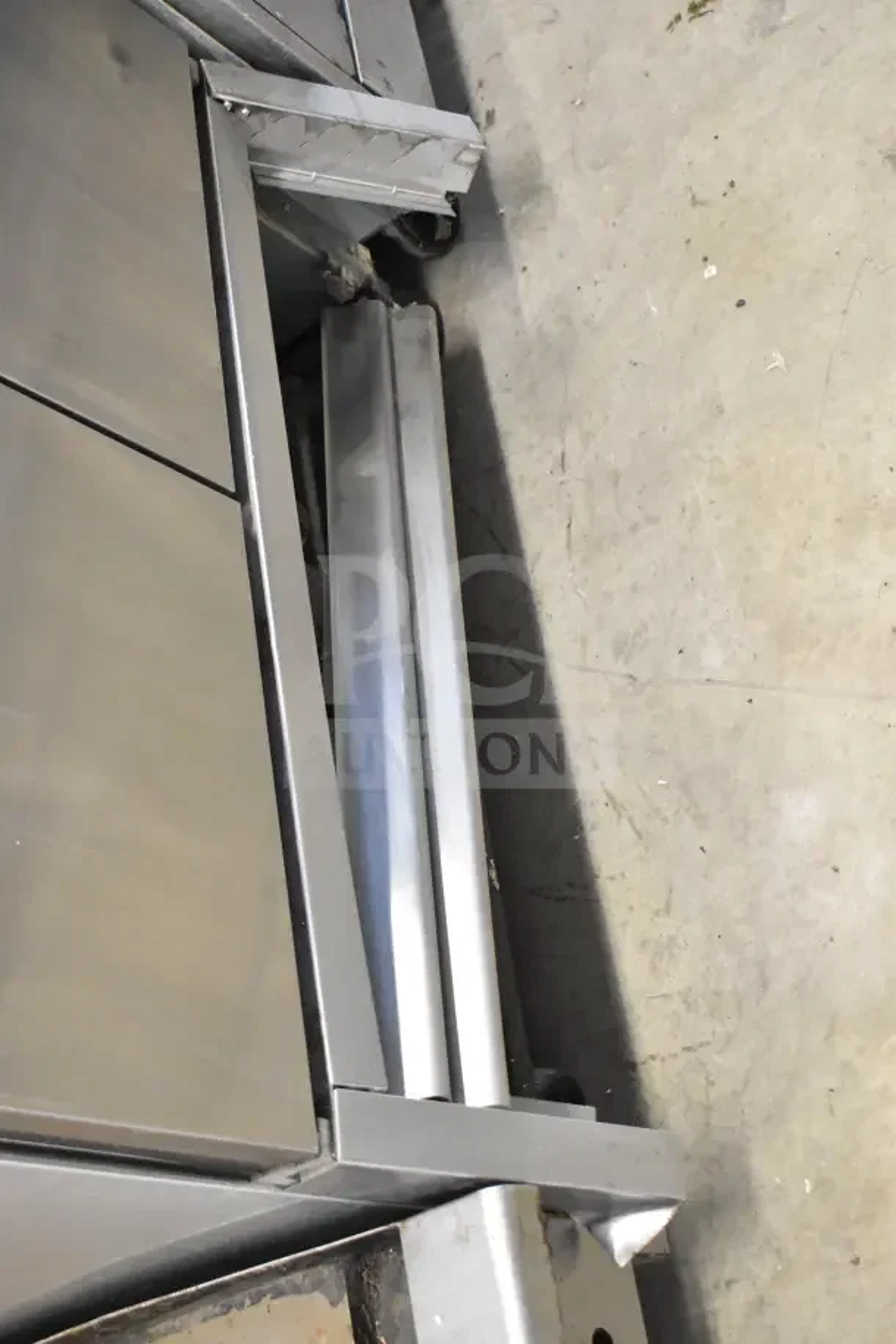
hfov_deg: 28.9
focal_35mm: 46
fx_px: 1736
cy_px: 672
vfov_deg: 42.3
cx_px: 448
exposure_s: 1/80
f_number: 4.5
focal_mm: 31
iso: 6400
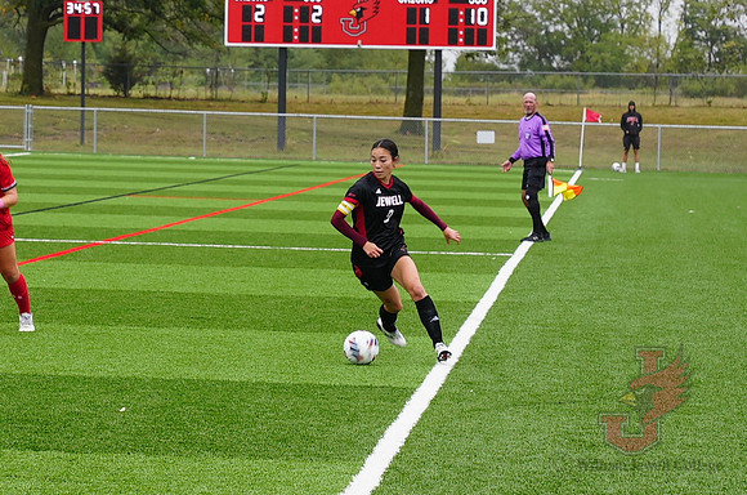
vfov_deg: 19.4
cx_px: 374
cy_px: 248
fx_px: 1449
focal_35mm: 70
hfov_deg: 28.9
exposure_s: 1/125
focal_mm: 70
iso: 80
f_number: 5
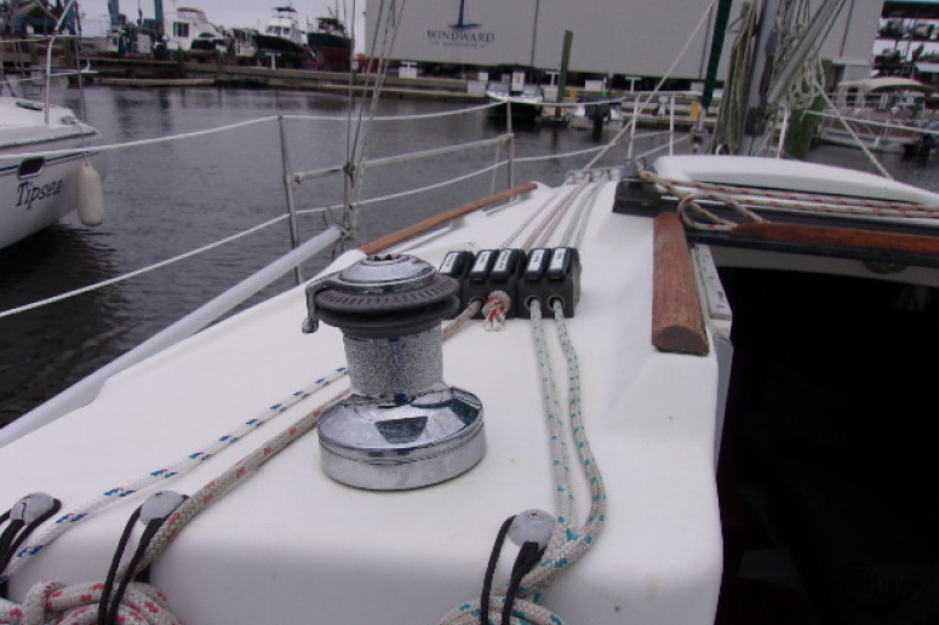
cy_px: 357
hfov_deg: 63.7
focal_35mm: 29
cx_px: 458
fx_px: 756
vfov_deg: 44.8
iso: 80
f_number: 10.4
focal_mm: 4.9
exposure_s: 1/38
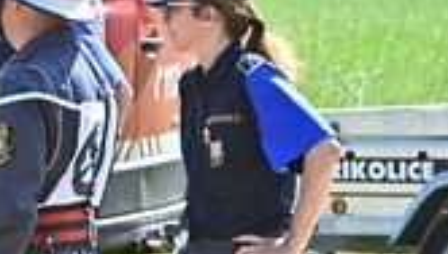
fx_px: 6746
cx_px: -154
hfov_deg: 3.8
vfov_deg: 2.2
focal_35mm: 567
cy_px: 186
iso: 1600
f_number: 11
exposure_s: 1/800
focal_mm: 200
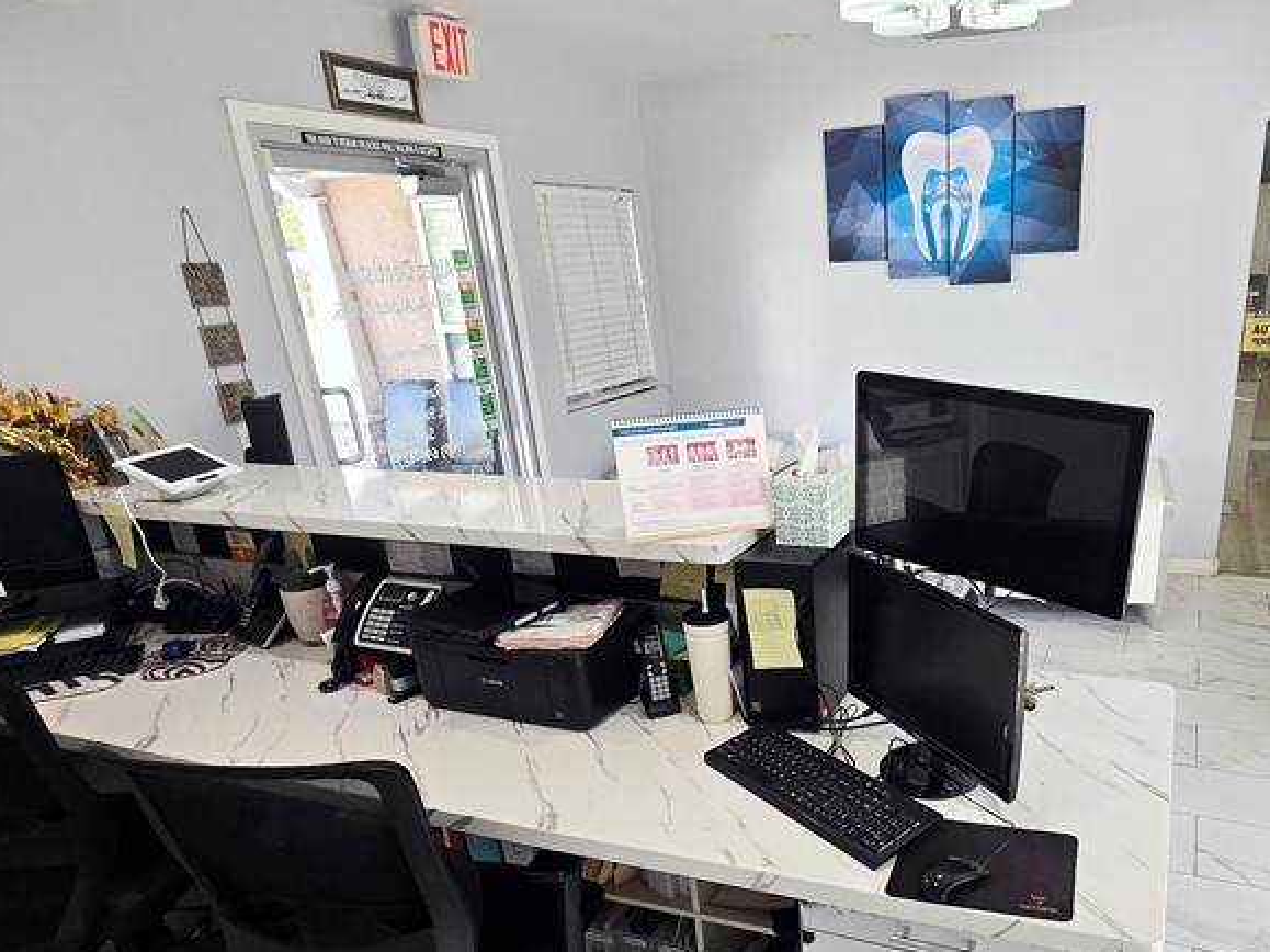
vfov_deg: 57.4
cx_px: 834
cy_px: 645
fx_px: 844
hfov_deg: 72.0
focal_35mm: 23
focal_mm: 2.2
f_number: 2.2
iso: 80
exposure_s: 1/120
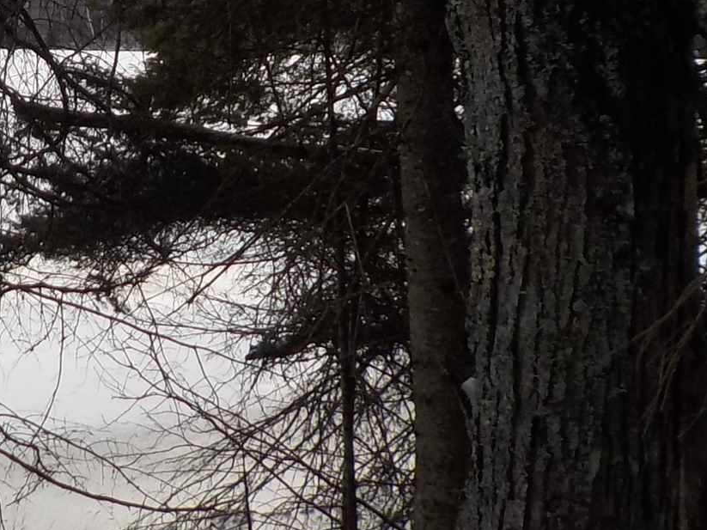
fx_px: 2287
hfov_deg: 17.2
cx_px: -3
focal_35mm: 112
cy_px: 25
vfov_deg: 13.1
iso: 125
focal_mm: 4.1
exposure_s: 1/800
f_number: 3.3
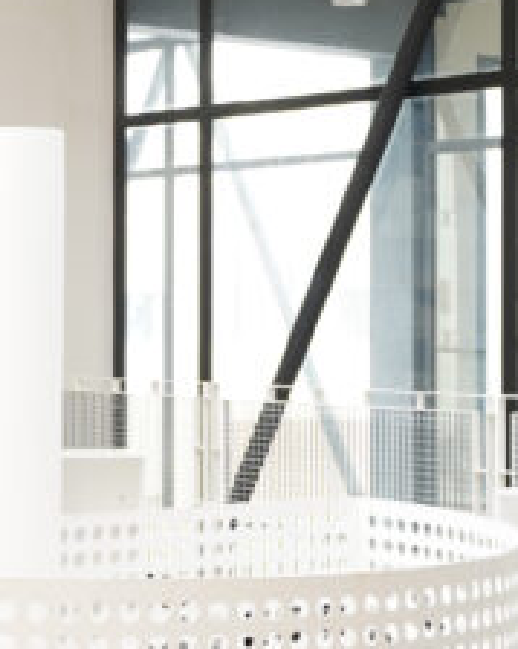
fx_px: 1975
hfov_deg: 14.5
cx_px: -69
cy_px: 254
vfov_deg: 18.6
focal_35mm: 103
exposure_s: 1/80
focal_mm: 16.1
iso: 250
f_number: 2.8
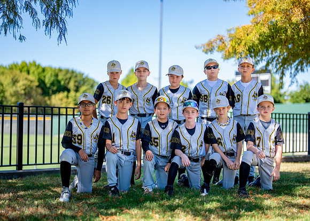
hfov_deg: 32.7
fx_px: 528
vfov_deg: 23.7
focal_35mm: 60
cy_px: 113
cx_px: 164
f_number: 1.2
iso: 100
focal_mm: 50
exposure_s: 1/2500
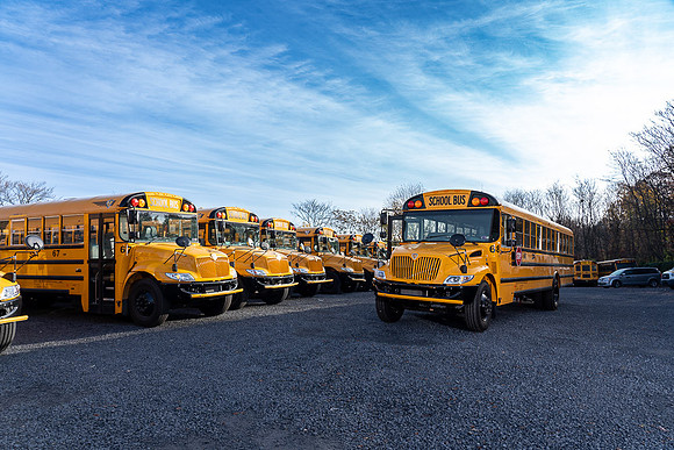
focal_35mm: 24
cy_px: 225
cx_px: 337
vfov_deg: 53.2
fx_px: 449
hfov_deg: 73.7
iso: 125
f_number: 5.6
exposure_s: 1/250
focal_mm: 24
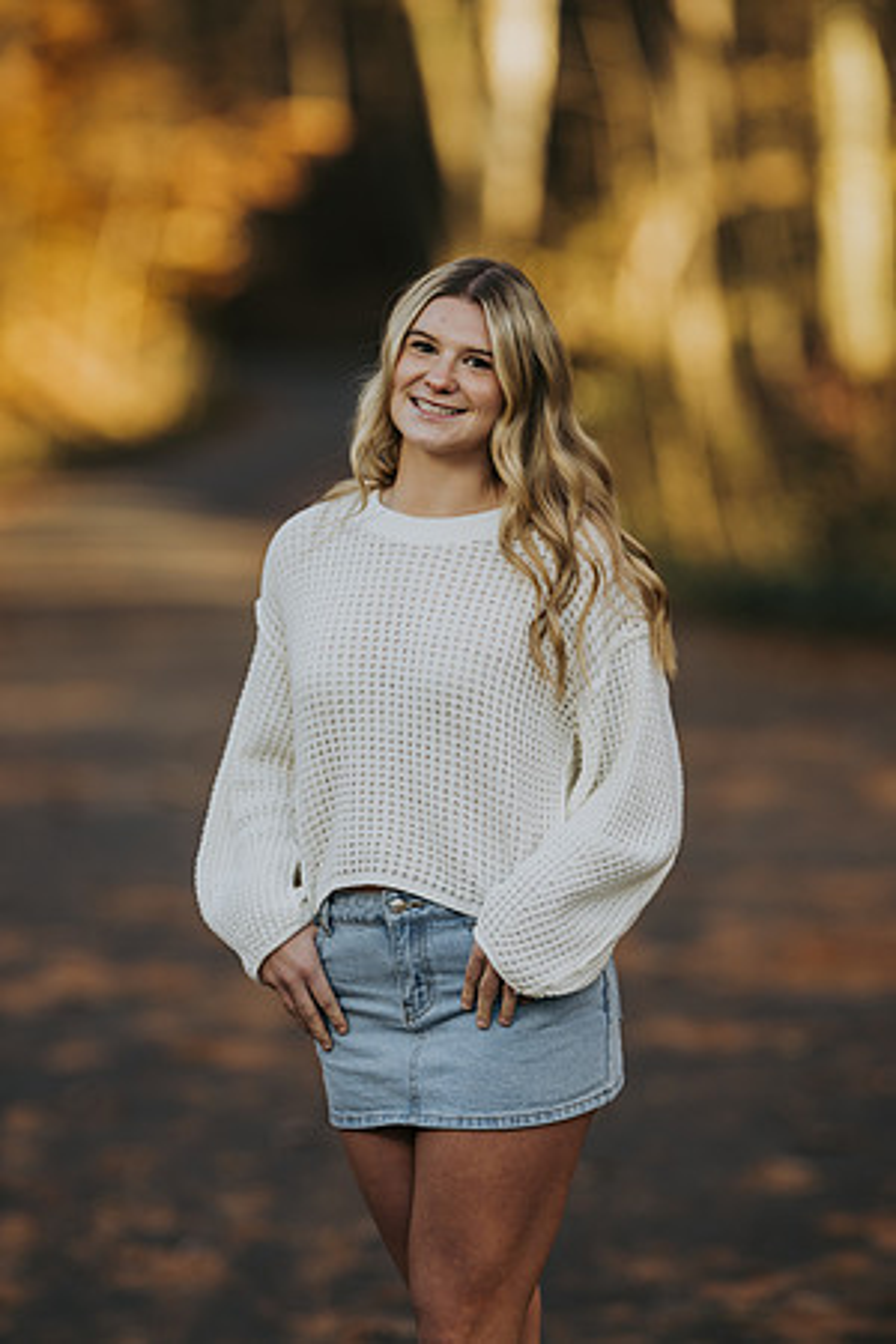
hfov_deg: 10.2
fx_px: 5040
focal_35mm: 135
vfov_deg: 15.2
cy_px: 672
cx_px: 448
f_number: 1.8
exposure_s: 1/500
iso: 250
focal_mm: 135
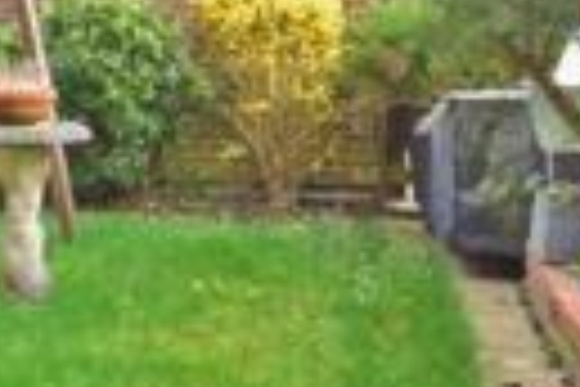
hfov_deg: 22.6
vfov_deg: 17.5
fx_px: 1224
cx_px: -252
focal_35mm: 76
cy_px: -2
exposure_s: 1/100
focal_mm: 10
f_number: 5
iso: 200
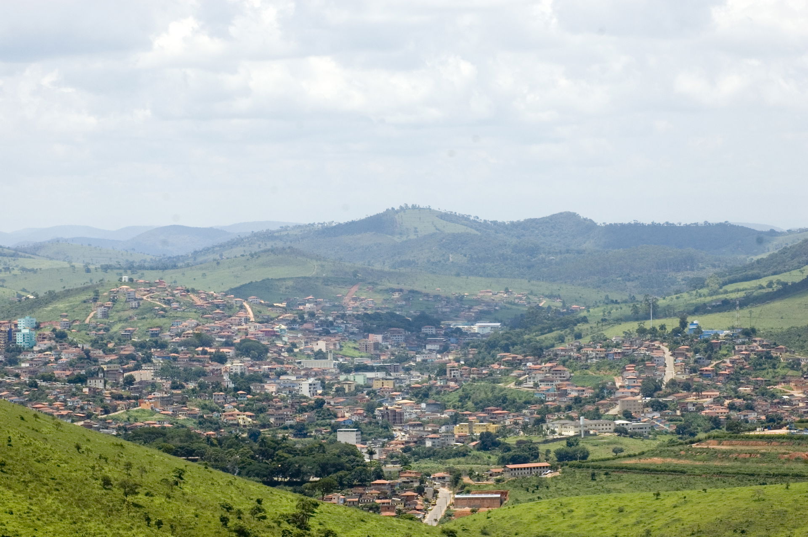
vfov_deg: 8.2
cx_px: 404
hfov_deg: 12.2
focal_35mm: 168
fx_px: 3768
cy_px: 268
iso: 200
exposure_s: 1/400
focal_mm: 112
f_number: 11
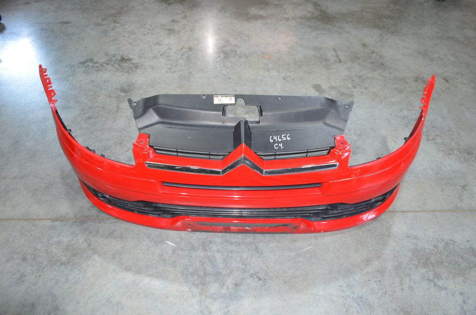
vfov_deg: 47.7
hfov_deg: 67.5
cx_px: 238
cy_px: 158
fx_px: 356
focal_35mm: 27
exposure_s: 1/60
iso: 640
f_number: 3.5
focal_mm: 18
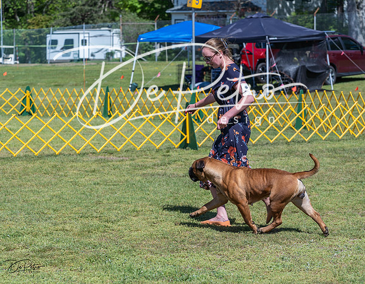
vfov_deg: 11.4
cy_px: 140
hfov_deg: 14.7
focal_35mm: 133
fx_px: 1420
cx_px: 184
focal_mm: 110
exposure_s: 1/640
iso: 125
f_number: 6.3
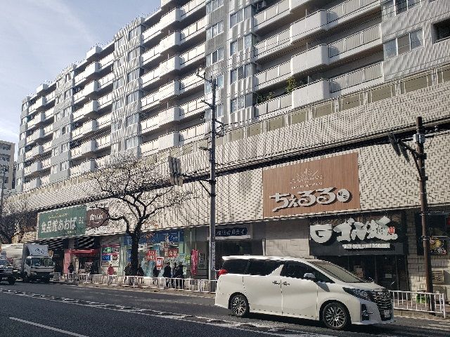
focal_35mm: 26
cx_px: 225
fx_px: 338
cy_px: 168
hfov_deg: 67.3
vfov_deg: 53.1
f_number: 2.4
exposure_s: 1/1542
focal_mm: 4.3
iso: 50
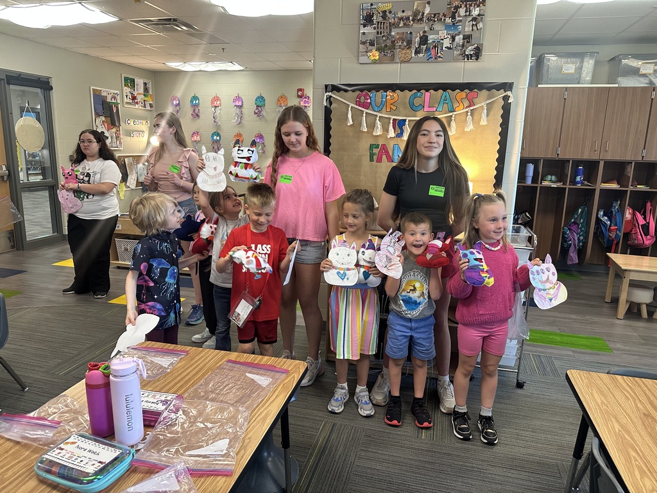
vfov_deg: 56.8
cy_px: 246
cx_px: 328
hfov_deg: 71.6
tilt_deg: -11.2
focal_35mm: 24
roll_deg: -1.4
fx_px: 456
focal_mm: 6.86
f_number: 1.78
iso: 250
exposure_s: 1/60
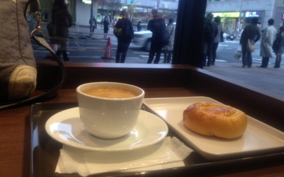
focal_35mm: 36
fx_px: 279
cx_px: 144
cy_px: 86
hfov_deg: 54.0
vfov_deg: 35.3
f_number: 2.4
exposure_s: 1/20
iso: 80
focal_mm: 4.13
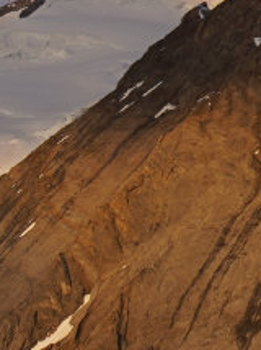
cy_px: -182
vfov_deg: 11.7
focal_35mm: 162
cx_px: 807
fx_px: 1632
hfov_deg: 7.8
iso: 100
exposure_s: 1/160
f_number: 6.3
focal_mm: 18
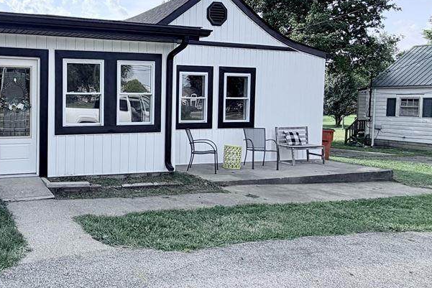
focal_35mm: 31
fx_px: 372
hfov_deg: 53.2
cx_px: 47
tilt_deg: -2.6
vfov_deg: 42.2
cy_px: 117
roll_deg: +0.9
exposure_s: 1/1167
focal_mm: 2.22
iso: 25
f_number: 2.2
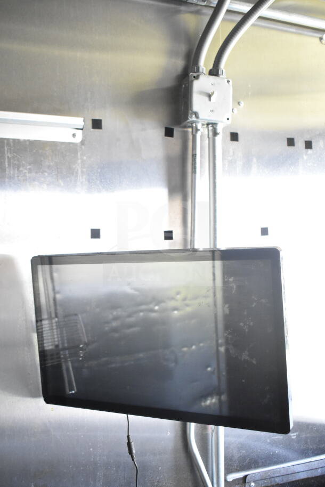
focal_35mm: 38
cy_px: 244
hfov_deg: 35.5
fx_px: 507
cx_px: 162
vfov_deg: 51.3
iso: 3600
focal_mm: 25
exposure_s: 1/40
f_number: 4
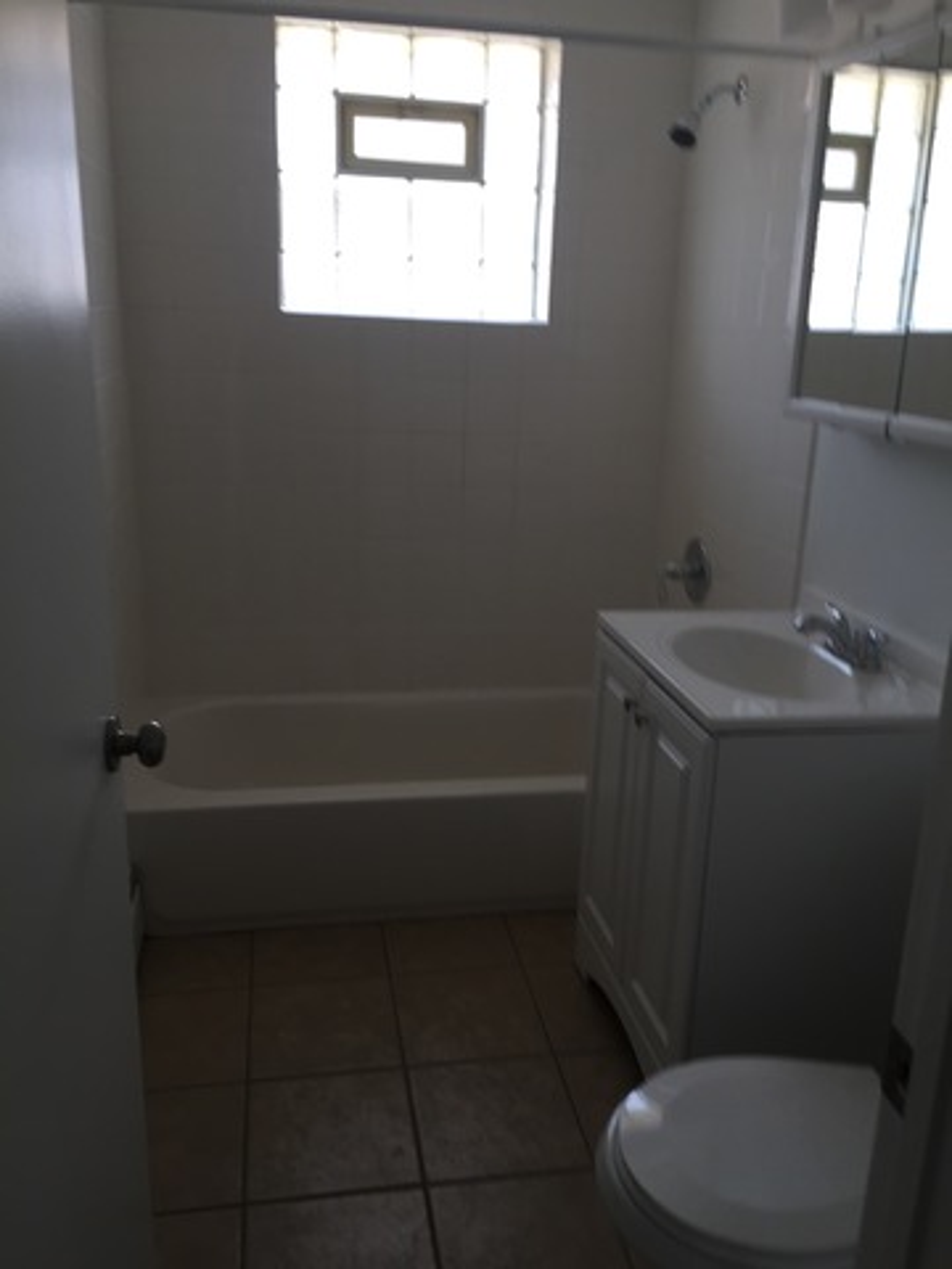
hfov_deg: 48.2
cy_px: 634
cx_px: 476
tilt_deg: -14.5
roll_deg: -3.6
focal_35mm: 29
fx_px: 1063
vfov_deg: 61.7
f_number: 2.2
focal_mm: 4.15
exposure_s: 1/60
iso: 32
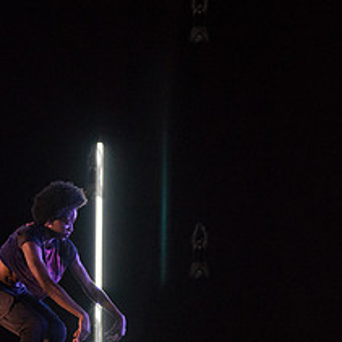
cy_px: 226
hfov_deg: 3.5
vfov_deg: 3.5
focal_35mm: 502
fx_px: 5611
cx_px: -81
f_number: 2.8
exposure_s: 1/1000
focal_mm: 200
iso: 4000
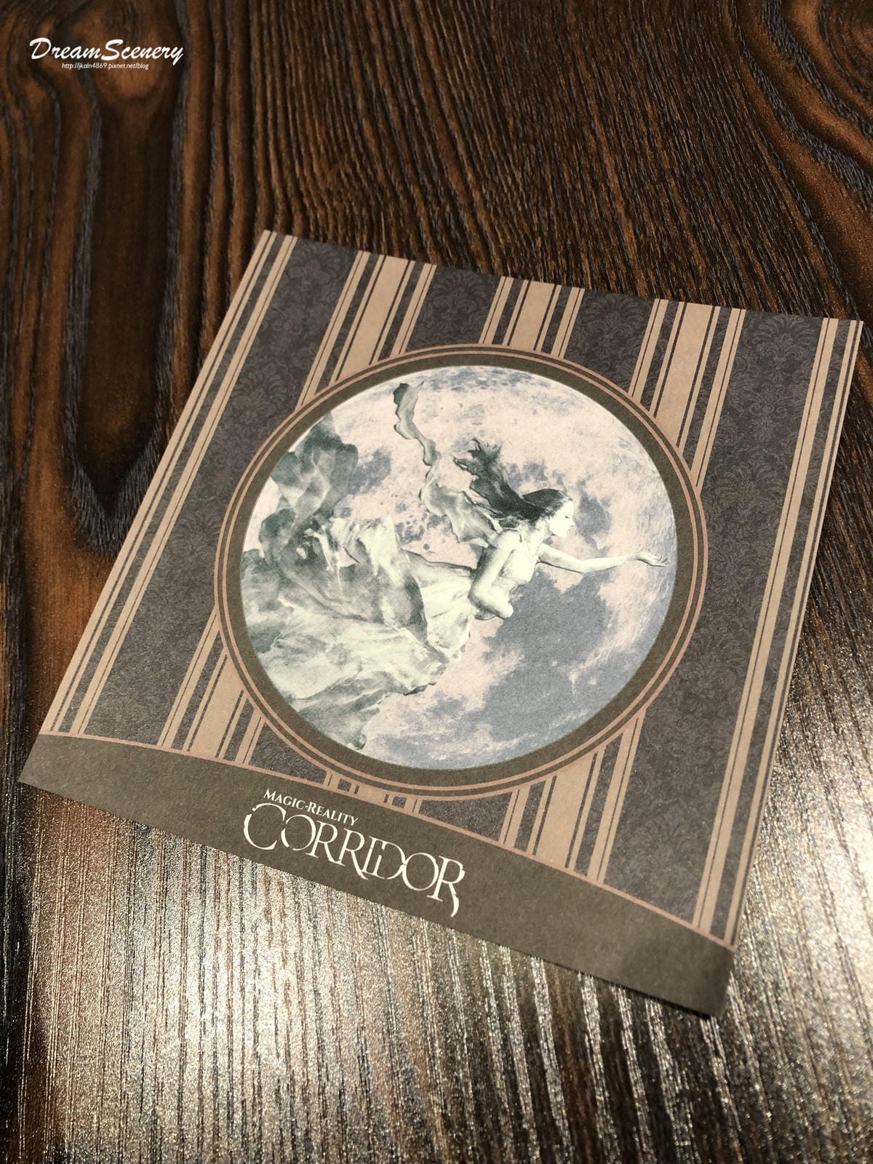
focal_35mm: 28
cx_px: 436
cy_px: 582
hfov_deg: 49.7
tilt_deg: -65.8
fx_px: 942
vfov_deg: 63.4
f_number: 1.8
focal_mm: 3.99
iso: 64
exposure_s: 1/17
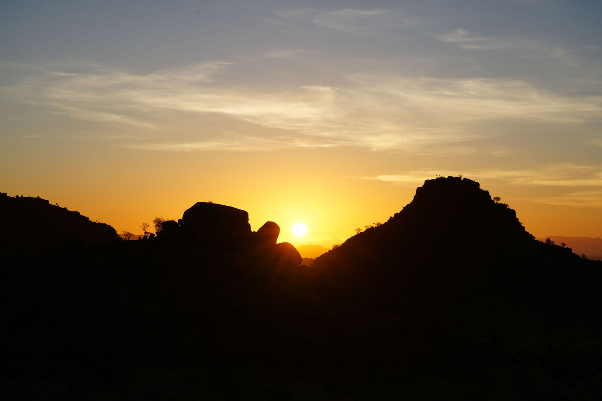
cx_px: 301
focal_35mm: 61
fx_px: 1020
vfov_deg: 22.3
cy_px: 200
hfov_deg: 32.9
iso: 100
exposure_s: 1/200
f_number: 10
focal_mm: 61
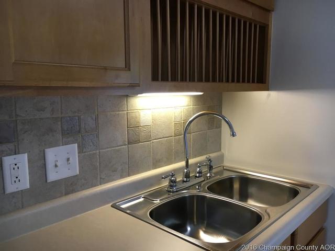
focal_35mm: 29
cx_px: 168
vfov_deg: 48.2
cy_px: 126
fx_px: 281
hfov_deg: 61.7
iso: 64
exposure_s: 1/30
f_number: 2.2
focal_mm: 4.15
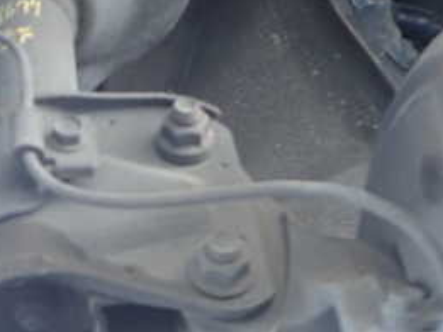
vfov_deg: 21.2
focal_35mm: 69
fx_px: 883
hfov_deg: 28.0
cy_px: 91
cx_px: 144
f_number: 2.3
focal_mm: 5.4
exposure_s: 1/20
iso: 800
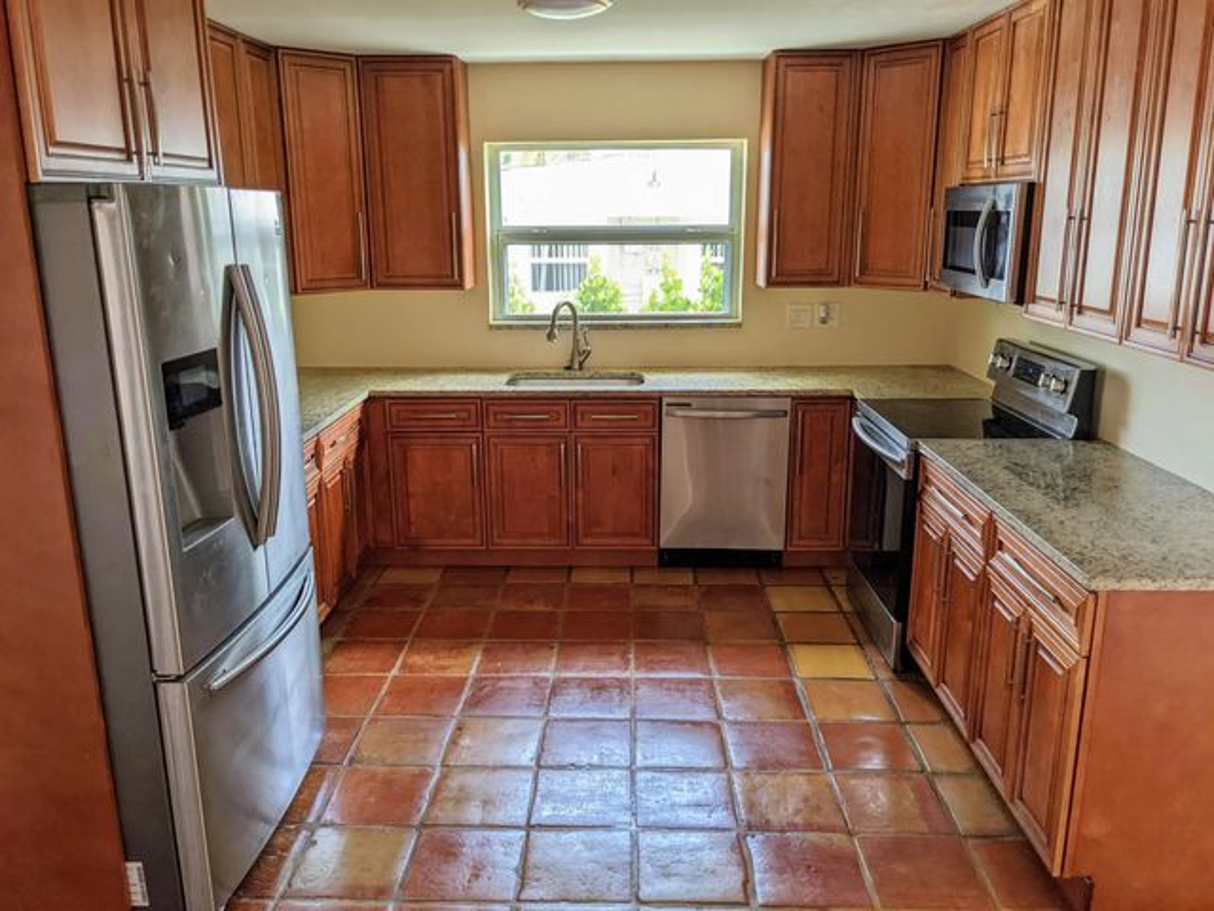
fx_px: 947
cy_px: 456
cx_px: 607
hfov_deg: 65.3
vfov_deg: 51.4
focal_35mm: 27
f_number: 1.73
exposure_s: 1/70
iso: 45
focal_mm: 4.38
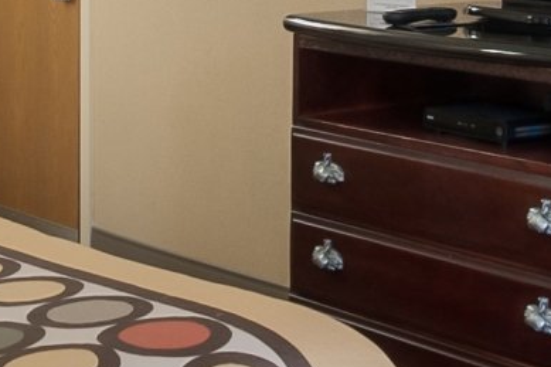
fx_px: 1698
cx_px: 320
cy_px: -196
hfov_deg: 18.4
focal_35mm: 111
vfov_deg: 11.8
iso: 400
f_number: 8
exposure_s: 1
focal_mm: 10
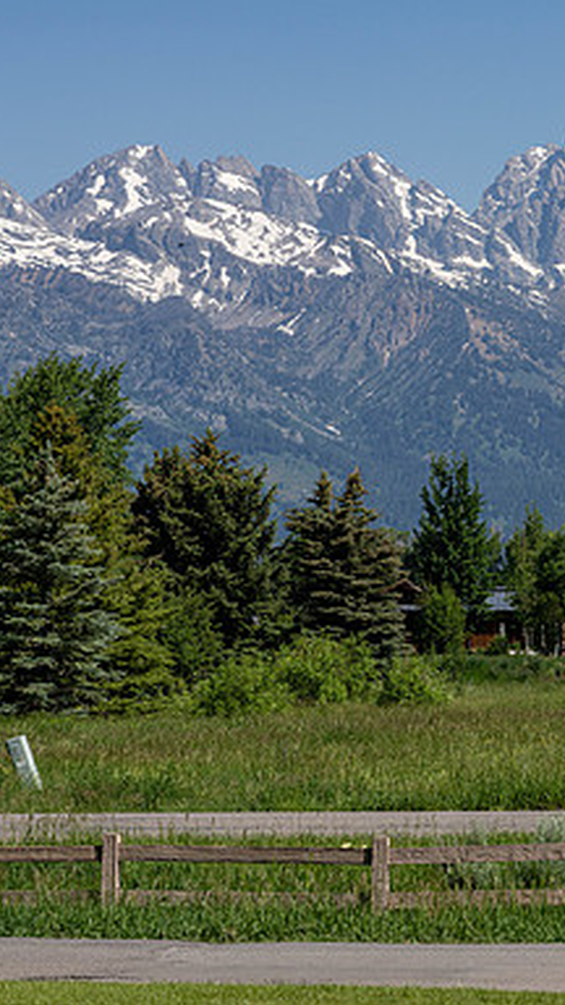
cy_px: 501
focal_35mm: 166
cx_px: 657
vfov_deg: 13.0
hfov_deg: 7.3
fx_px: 4421
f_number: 11
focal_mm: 105
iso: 400
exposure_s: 1/800
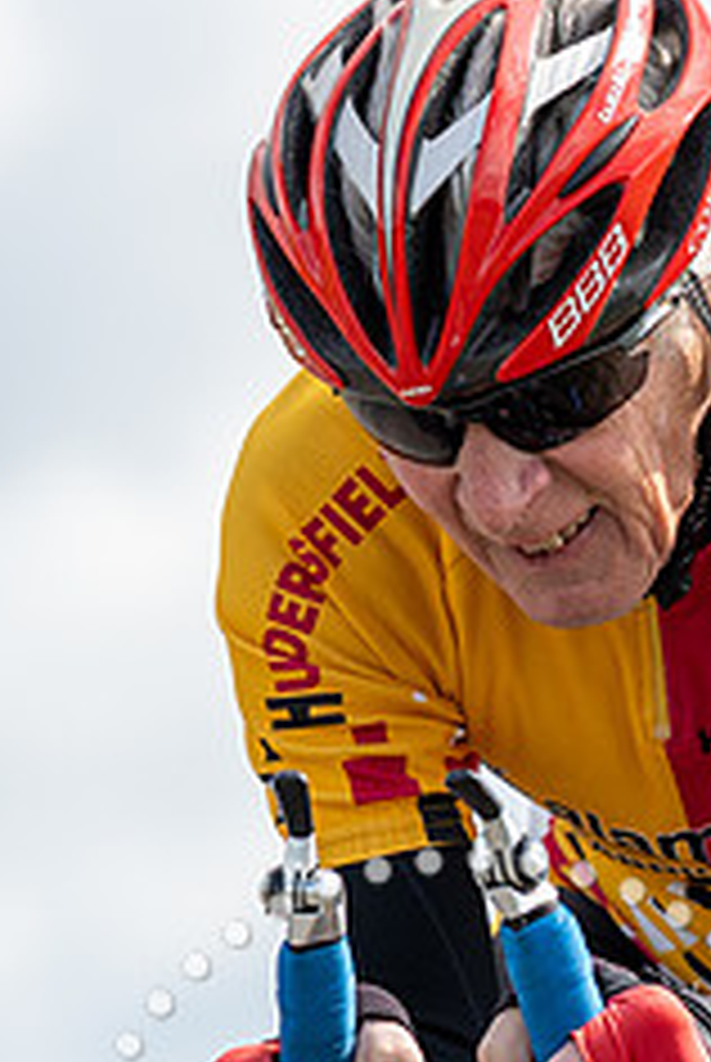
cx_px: 628
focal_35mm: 589
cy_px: 797
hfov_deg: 2.3
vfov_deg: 3.5
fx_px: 17397
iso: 100
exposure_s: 1/1000
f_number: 3.5
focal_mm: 130
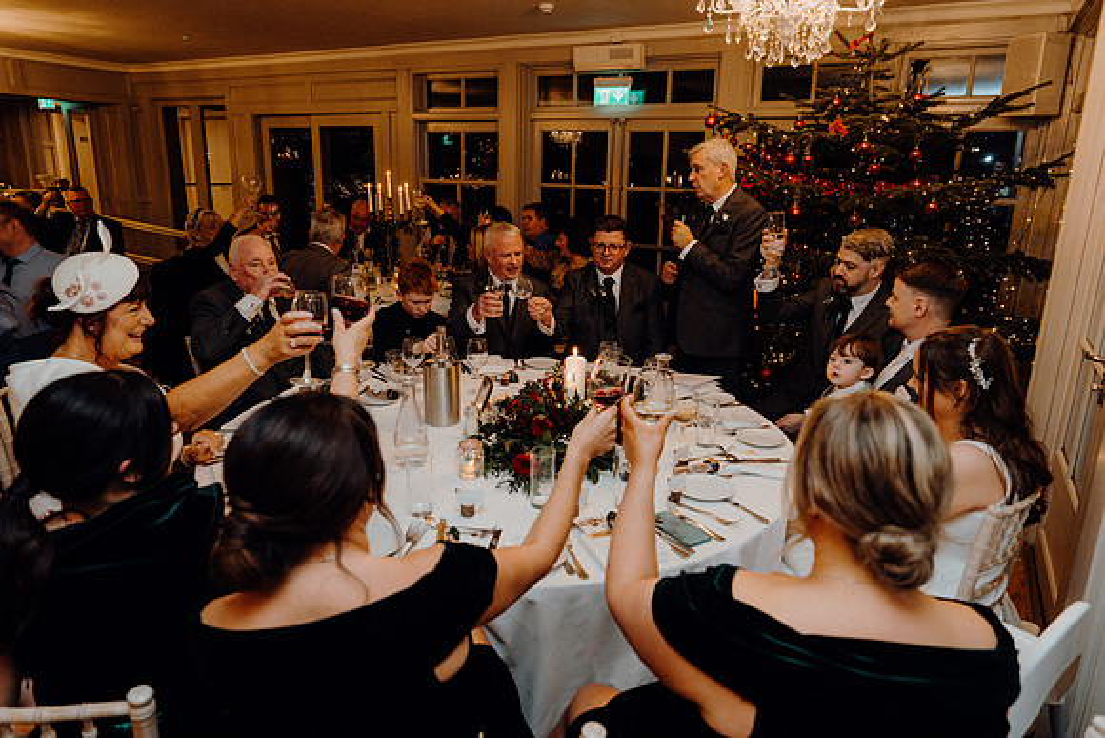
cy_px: 369
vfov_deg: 53.2
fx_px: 737
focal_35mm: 24
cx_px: 552
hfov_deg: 73.7
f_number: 3.5
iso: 2500
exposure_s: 1/160
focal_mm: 24
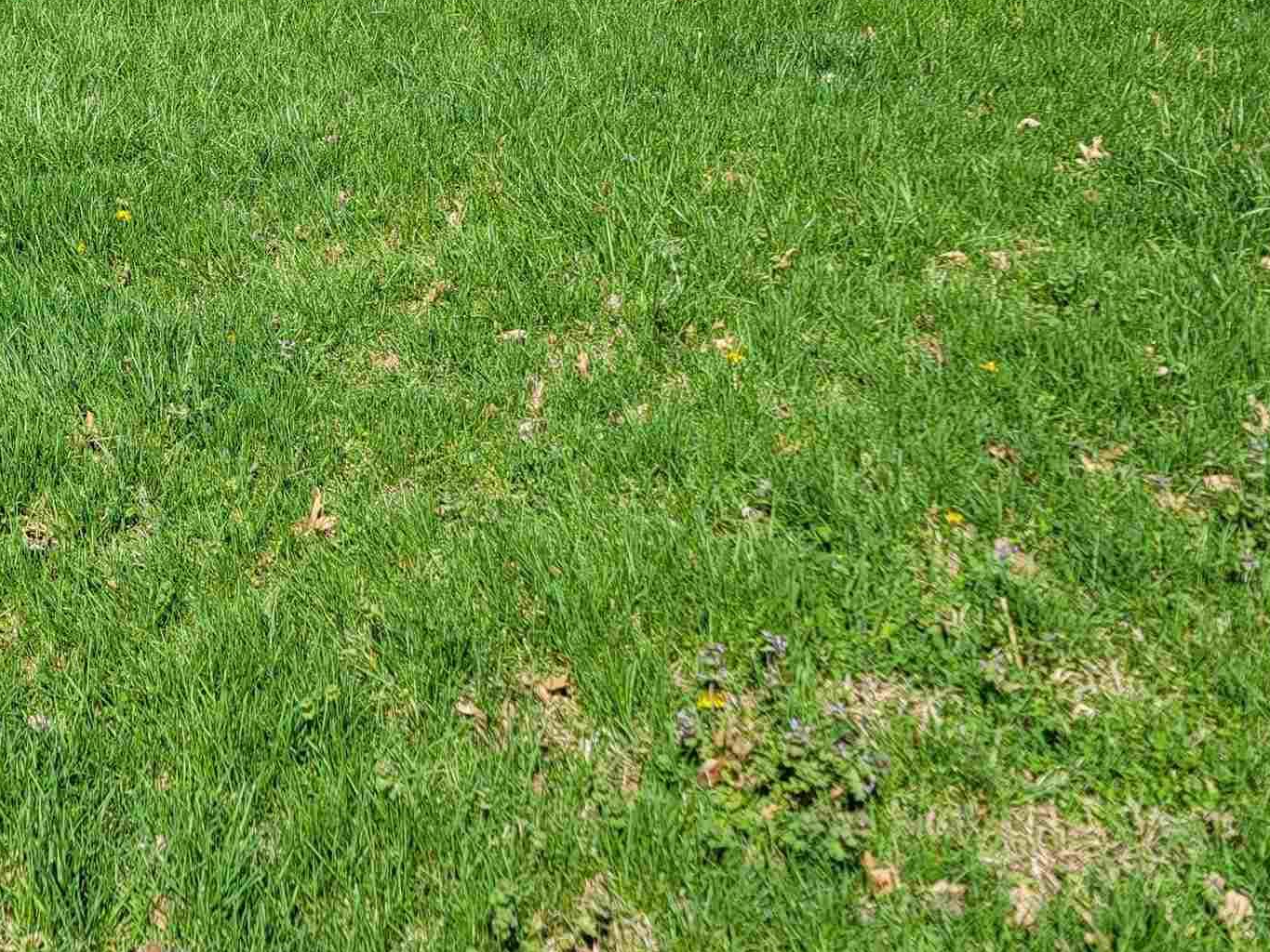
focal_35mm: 54
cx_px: 399
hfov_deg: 35.1
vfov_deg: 26.6
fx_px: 1981
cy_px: 225
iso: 16
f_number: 1.8
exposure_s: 1/1102
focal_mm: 6.7
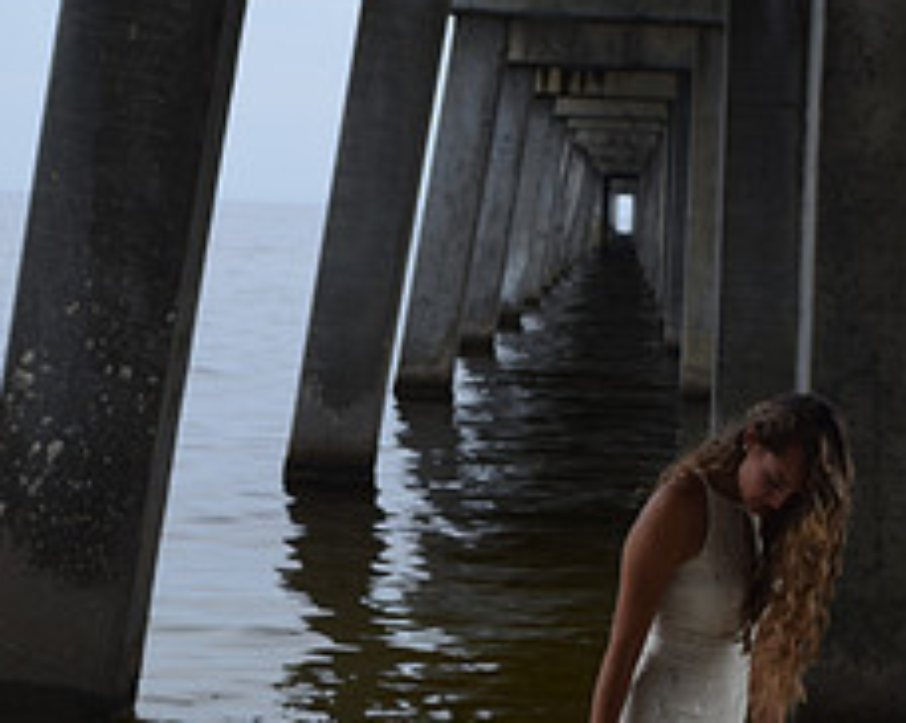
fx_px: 2979
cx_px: 674
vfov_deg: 13.8
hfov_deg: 17.2
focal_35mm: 111
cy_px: 588
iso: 200
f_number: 8
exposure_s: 1/320
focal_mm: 31
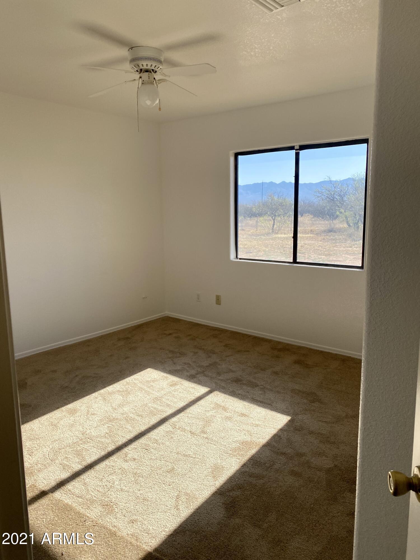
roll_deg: +0.0
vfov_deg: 67.3
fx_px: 421
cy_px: 280
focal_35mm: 26
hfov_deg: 53.1
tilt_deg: -8.9
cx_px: 210
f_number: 1.8
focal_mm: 4.25
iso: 32
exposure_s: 1/1135
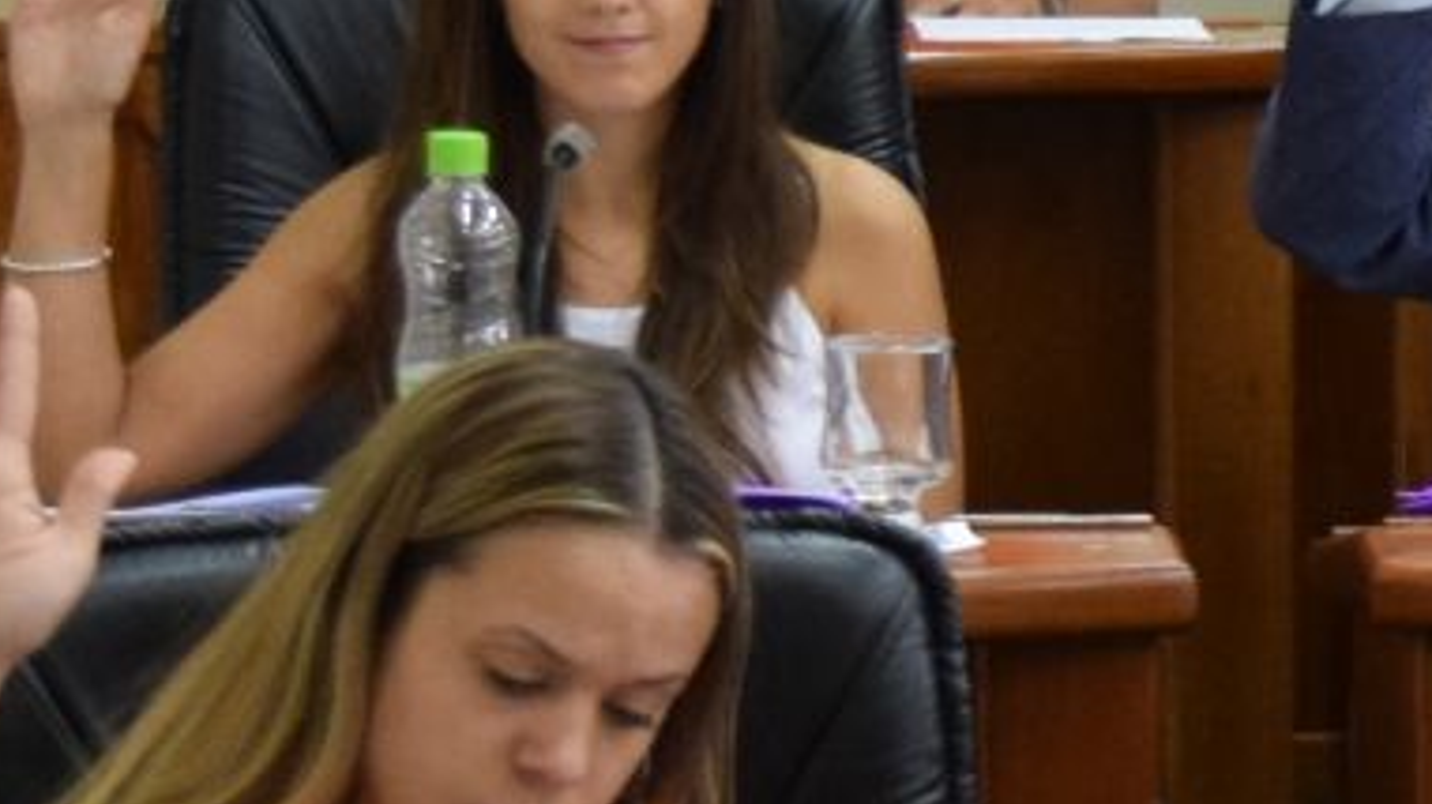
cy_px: 533
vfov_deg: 5.7
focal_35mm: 214
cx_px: 2706
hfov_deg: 9.5
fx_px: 8109
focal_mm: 27
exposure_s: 1/100
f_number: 5
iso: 1600
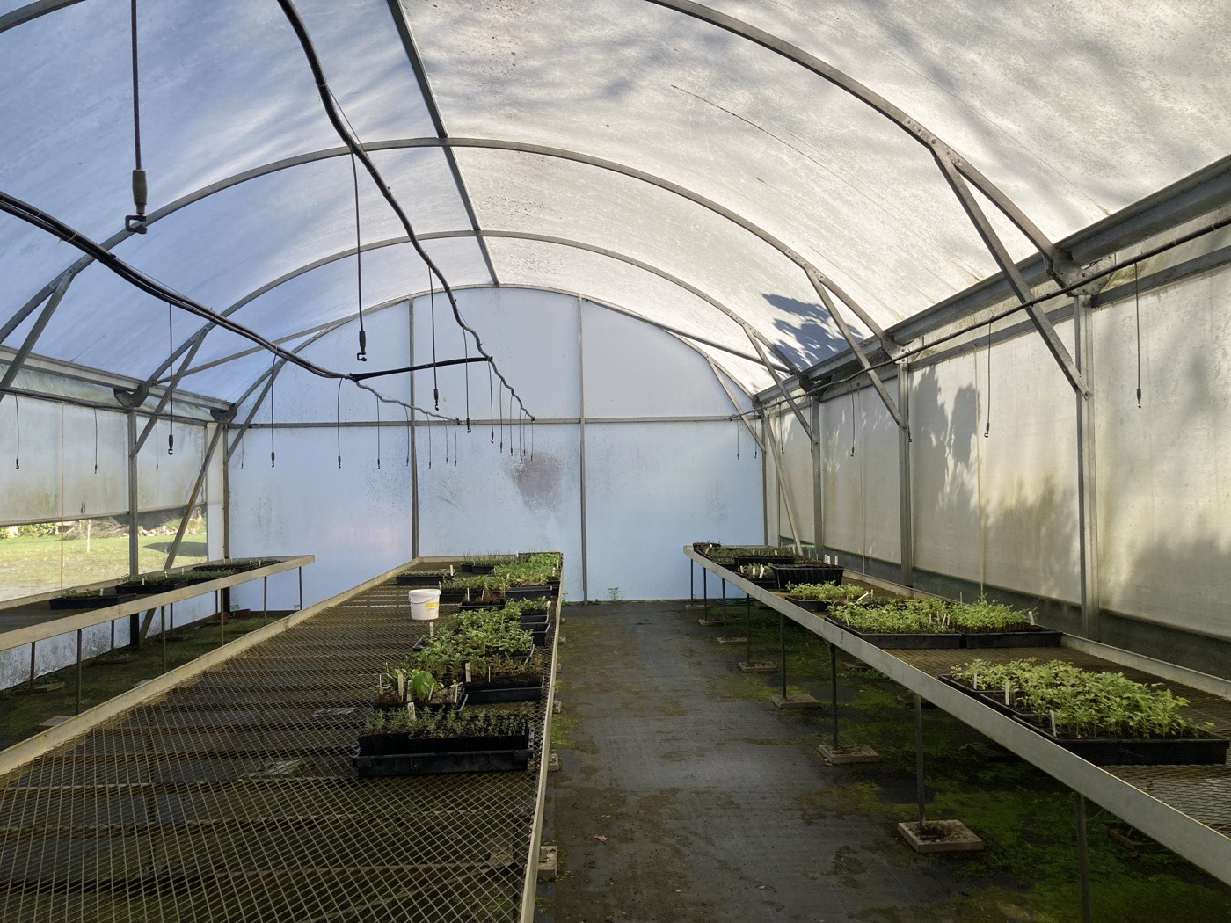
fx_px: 996
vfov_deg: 49.7
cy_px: 462
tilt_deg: +1.6
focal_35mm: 28
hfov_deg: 63.4
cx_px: 616
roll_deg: +1.2
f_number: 1.8
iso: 20
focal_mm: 3.99
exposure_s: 1/1333
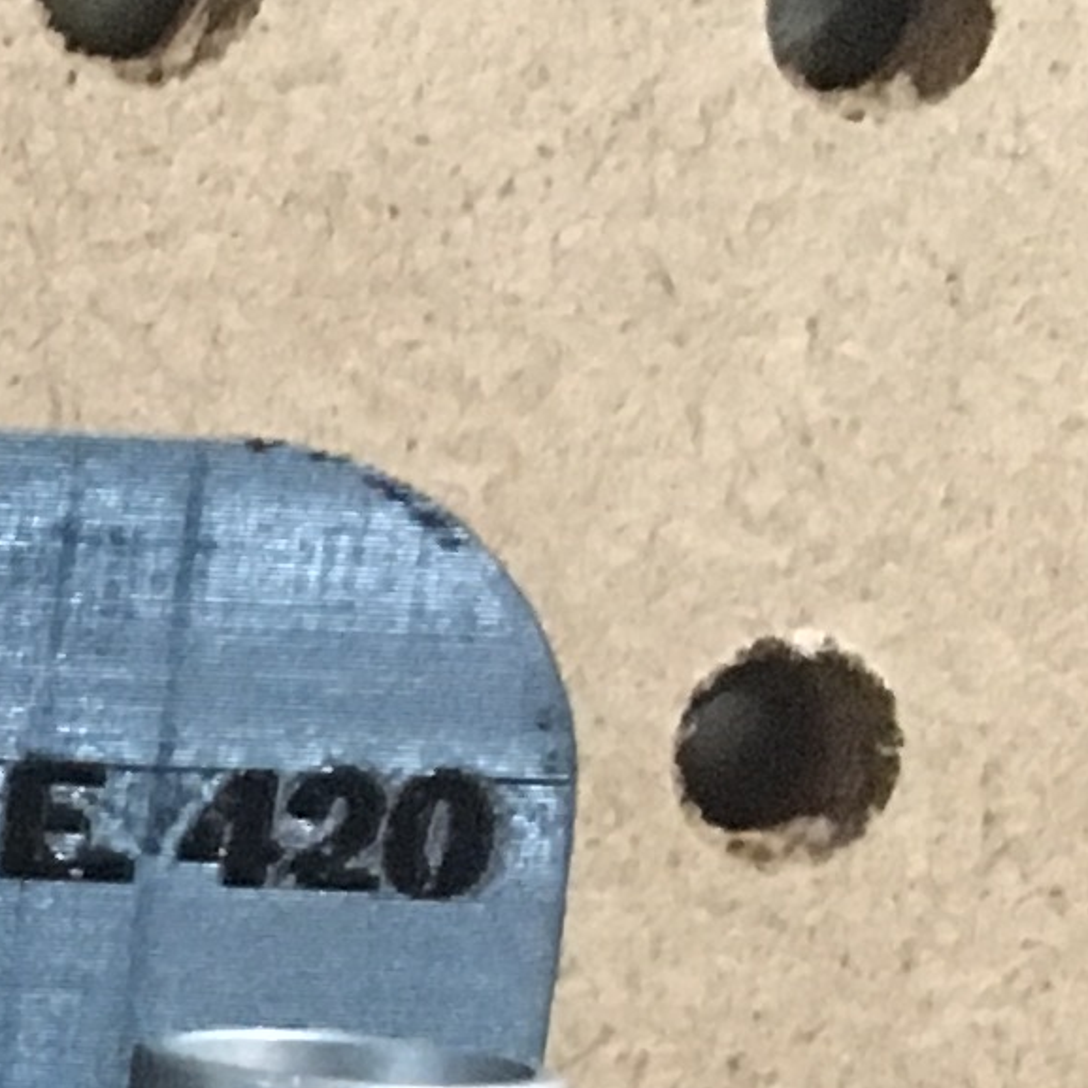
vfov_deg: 9.6
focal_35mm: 179
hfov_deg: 8.0
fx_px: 6365
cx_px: -2468
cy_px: 1426
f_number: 2.2
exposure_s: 1/15
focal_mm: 4.15
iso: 200
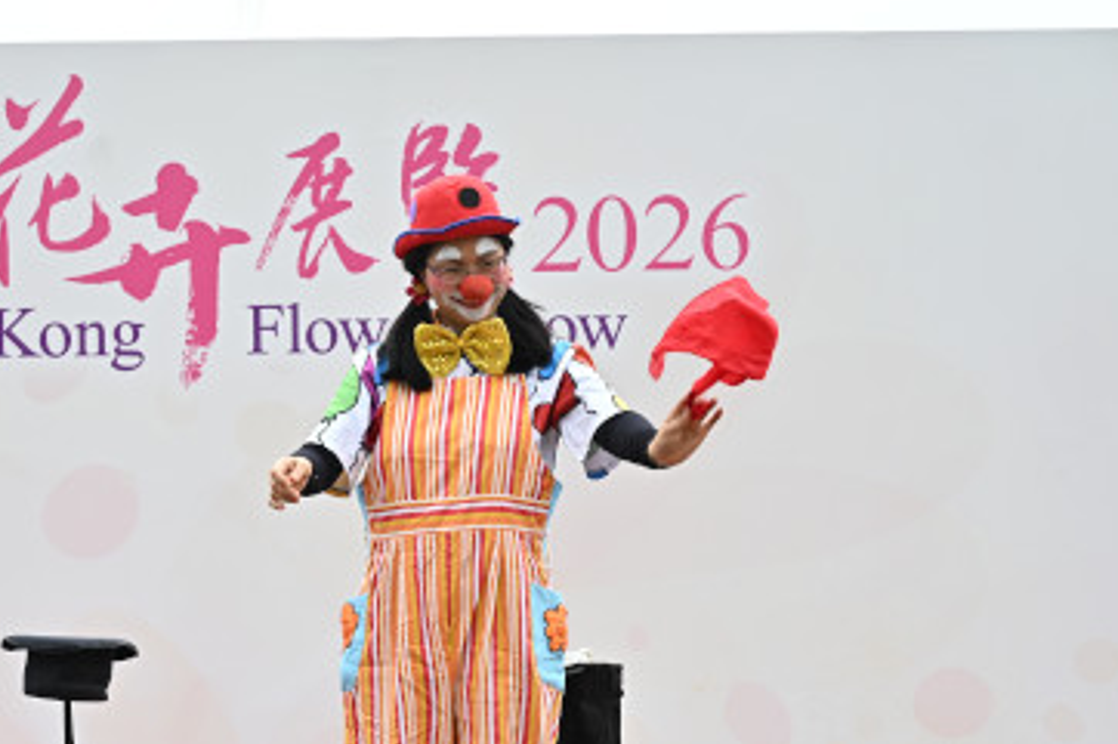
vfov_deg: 7.5
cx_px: 408
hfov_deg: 11.2
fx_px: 5680
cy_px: 543
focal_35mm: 183
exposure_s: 1/400
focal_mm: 120
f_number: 8
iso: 500
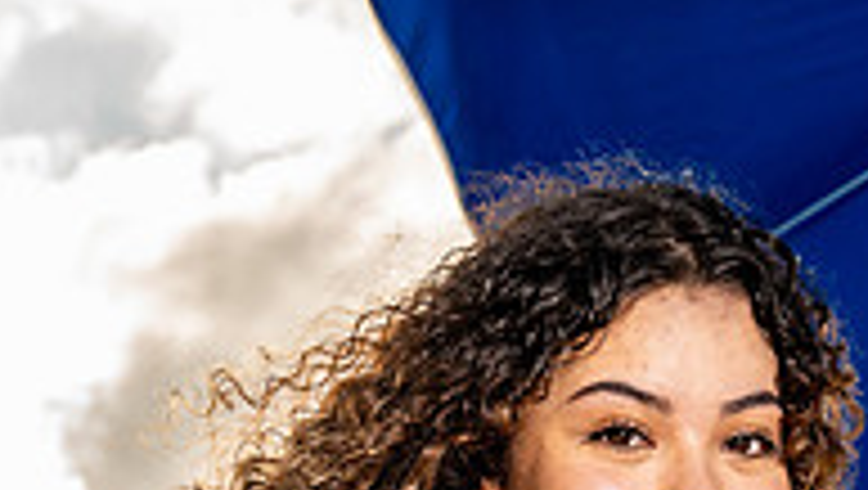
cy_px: 993
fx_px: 2419
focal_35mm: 105
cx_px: 531
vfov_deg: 10.6
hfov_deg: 20.3
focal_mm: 43
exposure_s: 1/250
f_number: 5.6
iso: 100
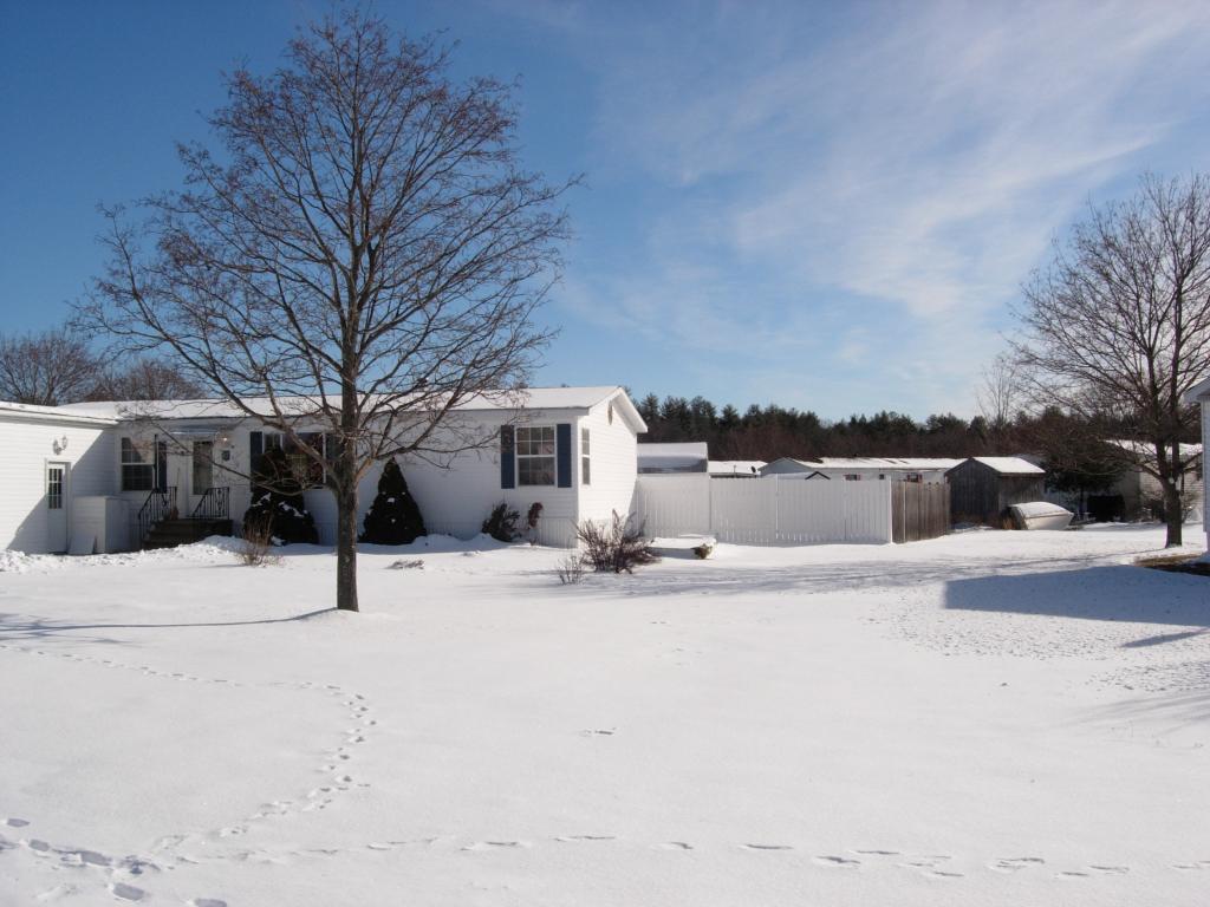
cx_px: 605
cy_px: 454
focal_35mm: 38
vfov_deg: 37.7
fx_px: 1328
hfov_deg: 49.0
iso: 79
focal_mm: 7.8
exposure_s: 1/1407
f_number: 4.8
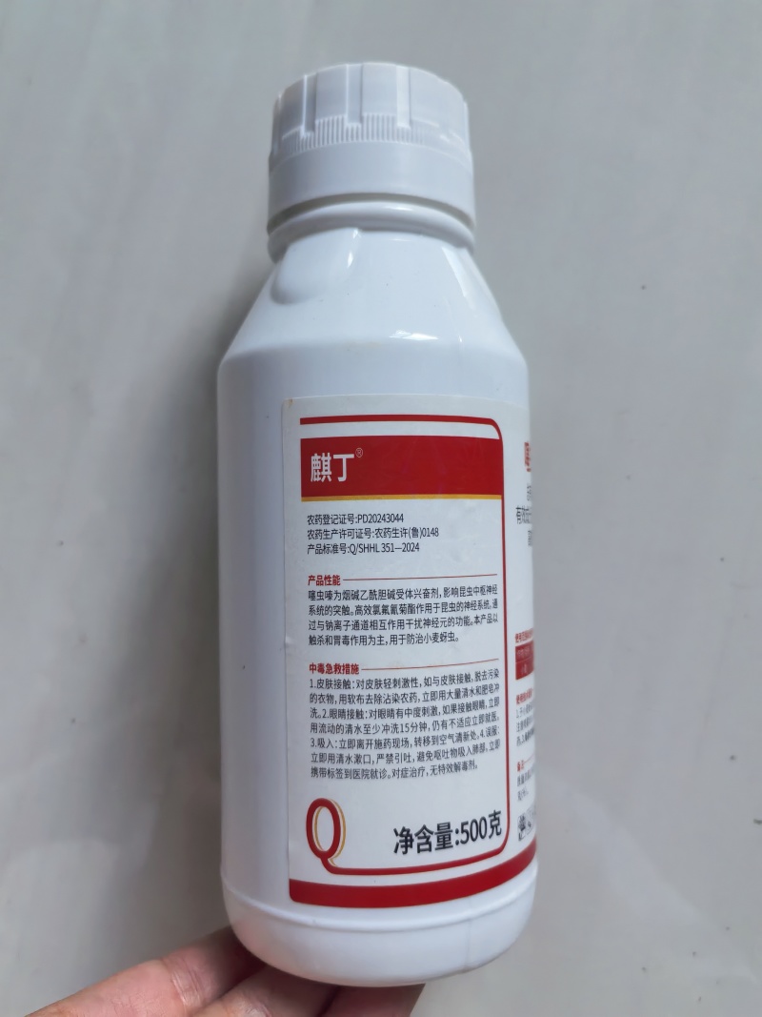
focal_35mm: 27
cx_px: 381
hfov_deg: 51.3
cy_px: 508
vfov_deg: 65.3
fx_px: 793
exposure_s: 1/167
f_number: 1.9
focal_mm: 5.52
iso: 320
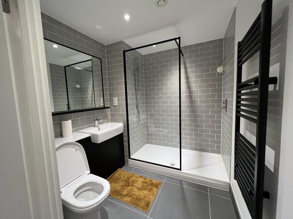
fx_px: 110
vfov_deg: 89.9
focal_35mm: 13
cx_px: 146
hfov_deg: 106.2
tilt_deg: -5.9
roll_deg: +1.6
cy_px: 110
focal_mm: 1.57
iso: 400
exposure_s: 1/50
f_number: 1.8
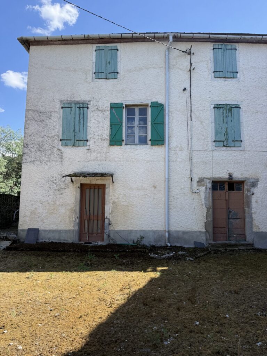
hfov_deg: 56.8
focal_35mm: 24
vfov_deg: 71.6
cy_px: 178
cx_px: 134
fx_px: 247
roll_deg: -0.7
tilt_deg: +5.7
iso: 80
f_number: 1.78
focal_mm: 6.76
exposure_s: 1/1437
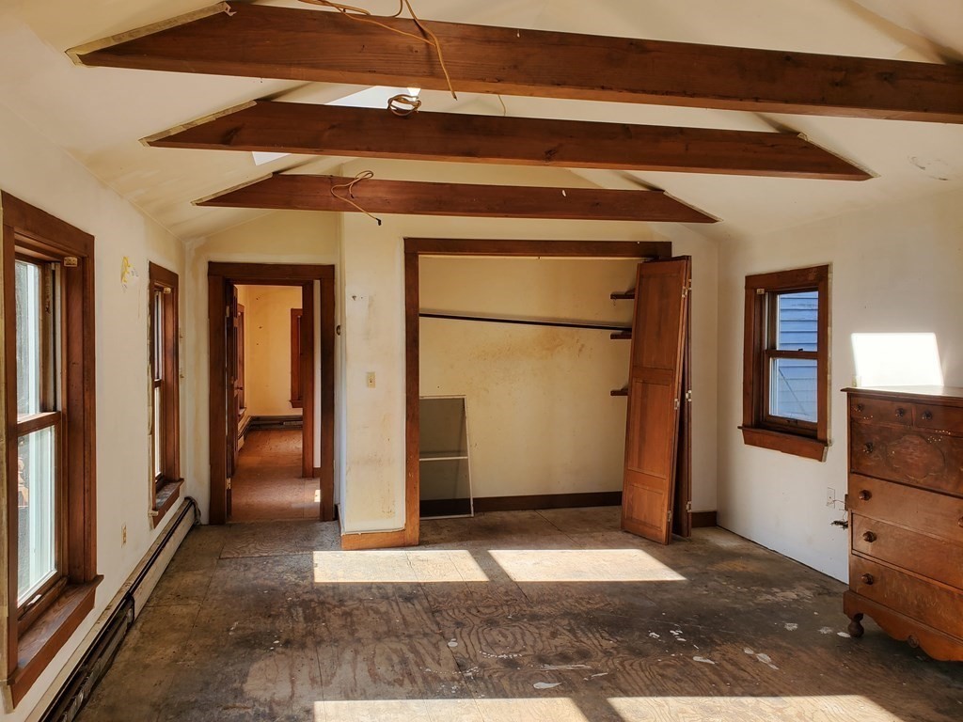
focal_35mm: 26
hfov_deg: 67.3
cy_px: 361
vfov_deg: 53.1
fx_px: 723
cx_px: 482
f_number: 2.4
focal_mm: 4.3
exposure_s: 1/120
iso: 50
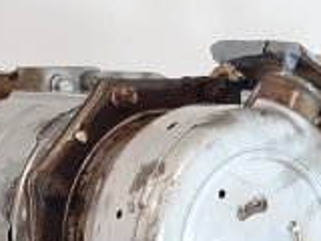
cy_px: 502
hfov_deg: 16.7
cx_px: 325
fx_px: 1066
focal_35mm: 115
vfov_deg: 11.4
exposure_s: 1/50
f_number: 1.8
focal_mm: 6.4
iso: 64
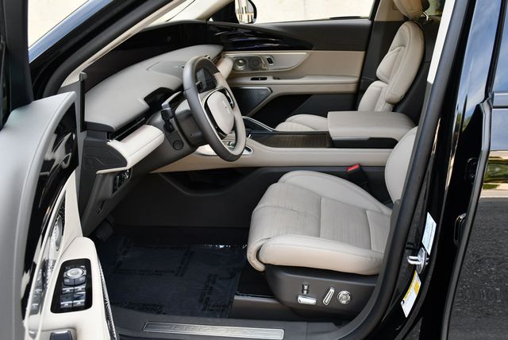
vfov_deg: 36.9
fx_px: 508
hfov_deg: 53.1
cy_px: 170
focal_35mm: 36
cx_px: 254
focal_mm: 18
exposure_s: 1/250
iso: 400
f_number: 4.5
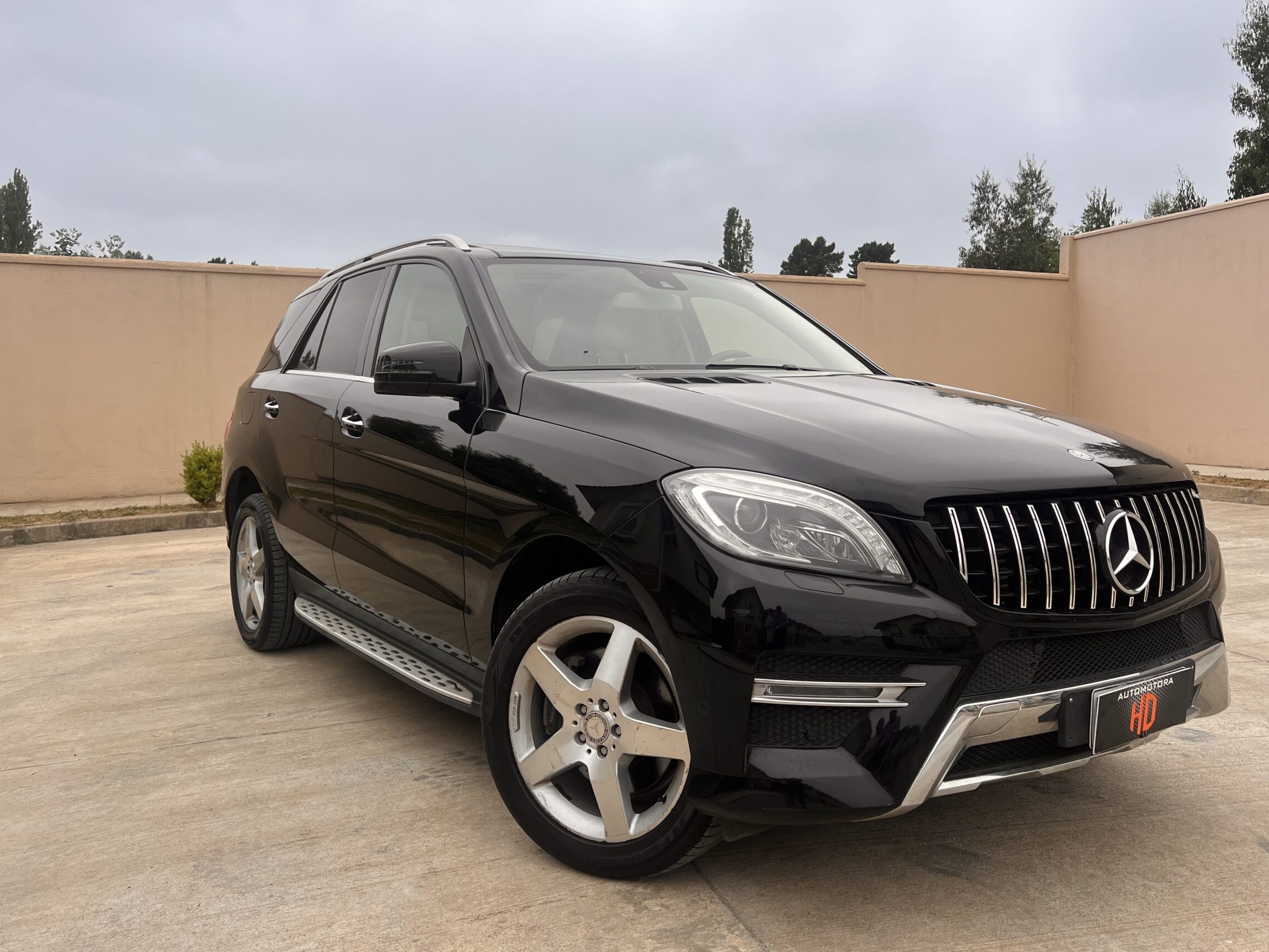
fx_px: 1063
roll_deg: -0.6
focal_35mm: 29
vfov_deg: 48.2
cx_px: 670
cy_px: 434
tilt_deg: -3.5
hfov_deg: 61.6
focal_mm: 5.7
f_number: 1.5
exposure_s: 1/5882
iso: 50
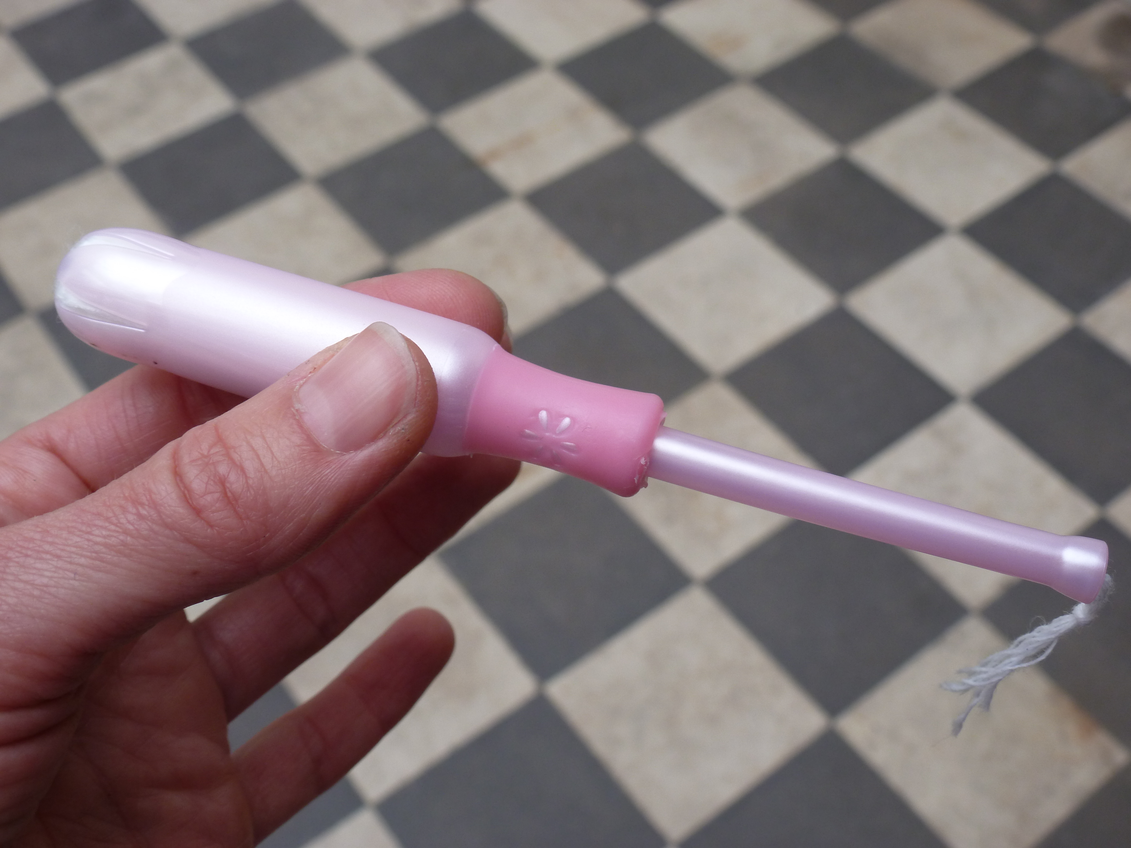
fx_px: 1340
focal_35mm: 41
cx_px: 566
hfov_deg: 45.8
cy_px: 424
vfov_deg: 35.1
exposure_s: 1/60
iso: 125
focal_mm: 7.4
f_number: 3.9
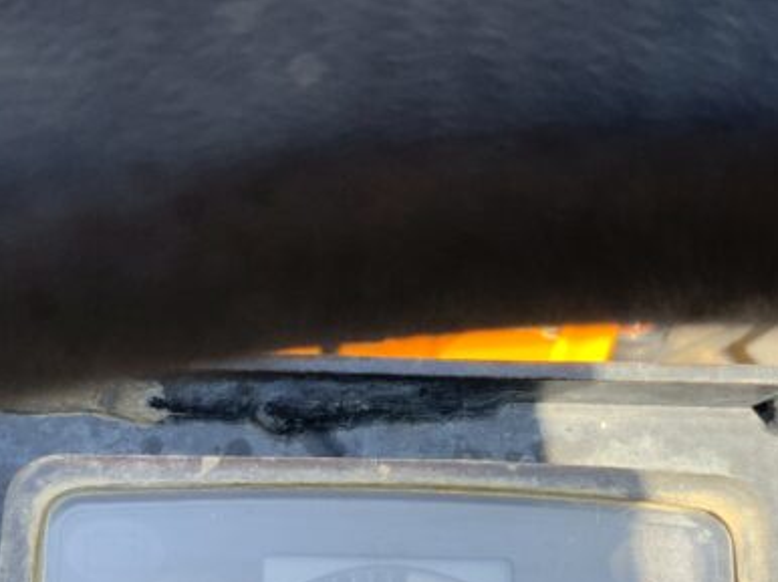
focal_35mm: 77
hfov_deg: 25.3
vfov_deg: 19.0
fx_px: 1730
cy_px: 449
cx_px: 339
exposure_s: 1/175
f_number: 1.8
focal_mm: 3
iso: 16
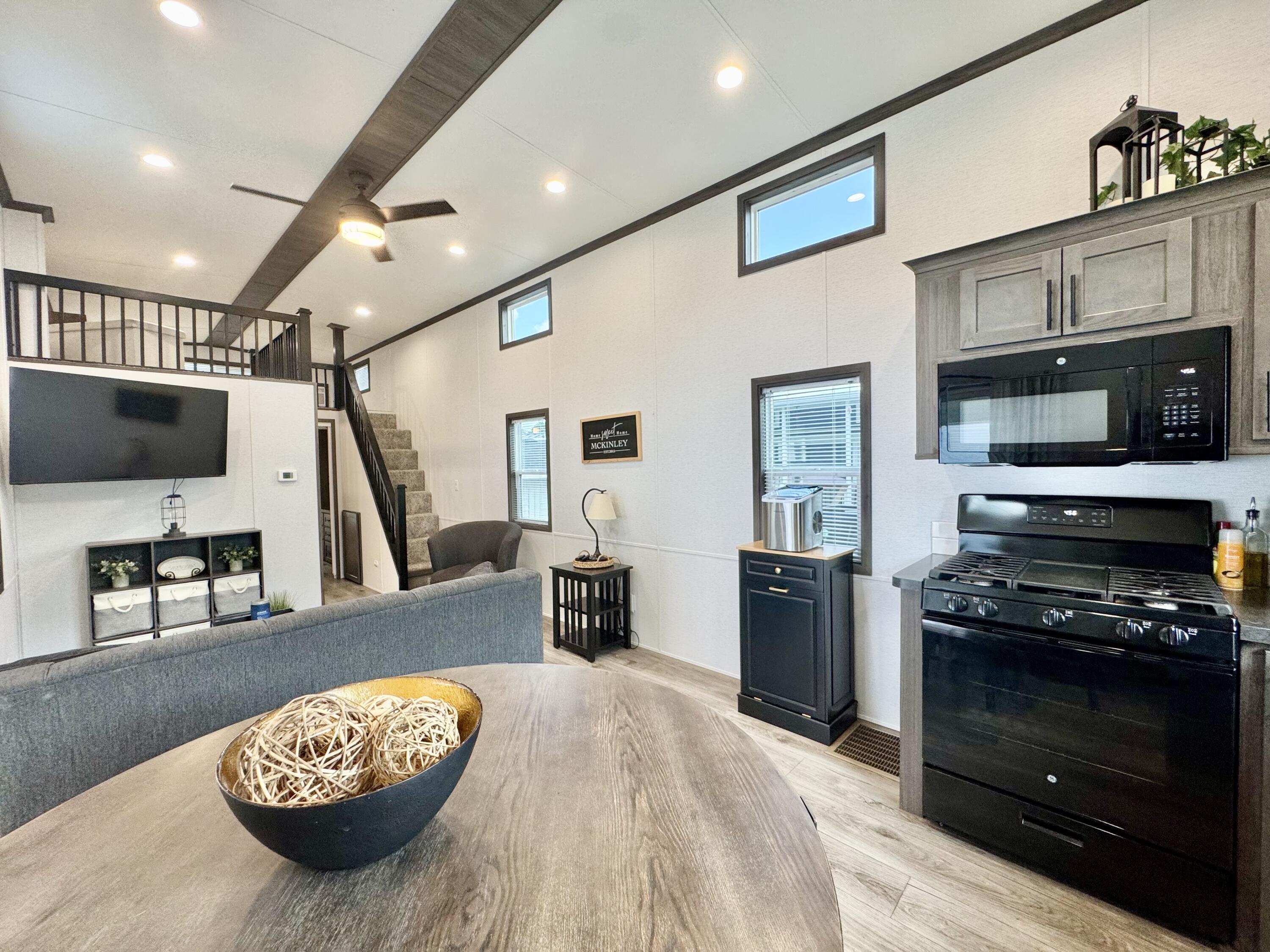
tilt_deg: -1.9
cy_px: 476
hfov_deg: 102.1
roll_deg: +1.2
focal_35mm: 14
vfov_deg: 85.7
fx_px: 514
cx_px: 635
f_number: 2.2
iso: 160
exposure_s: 1/120
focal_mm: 2.22
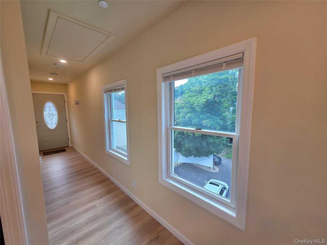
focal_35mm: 13
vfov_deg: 89.9
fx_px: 123
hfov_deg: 106.2
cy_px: 122
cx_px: 164
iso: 125
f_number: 2.2
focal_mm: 2.2
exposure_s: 1/120
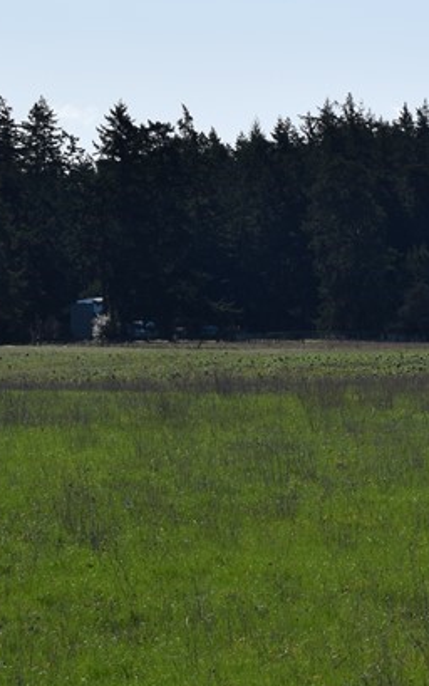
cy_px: 288
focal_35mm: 223
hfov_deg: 5.7
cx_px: 858
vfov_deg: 9.4
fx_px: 4174
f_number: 10
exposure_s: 1/400
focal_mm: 55
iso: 200
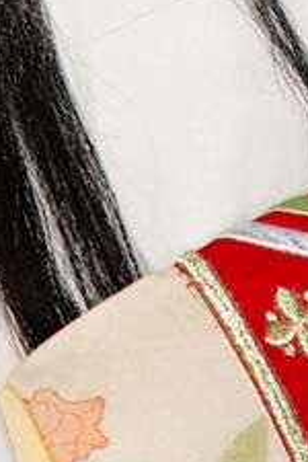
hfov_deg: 1.7
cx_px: 39
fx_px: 10587
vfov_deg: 2.5
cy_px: -1187
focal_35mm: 825
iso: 320
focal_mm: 105
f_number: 4
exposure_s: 1/125
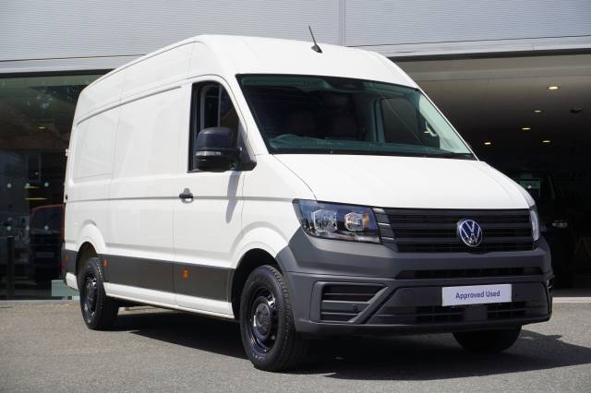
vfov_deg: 23.2
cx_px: 296
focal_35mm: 58
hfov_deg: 34.2
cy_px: 196
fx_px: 960
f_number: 9
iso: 100
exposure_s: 1/160
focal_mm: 39
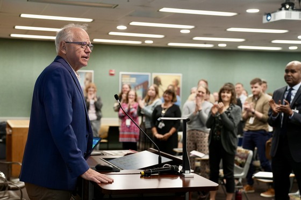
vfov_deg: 26.0
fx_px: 435
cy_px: 100
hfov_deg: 38.2
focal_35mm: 52
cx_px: 150
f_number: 2.8
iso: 1000
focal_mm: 52
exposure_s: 1/160
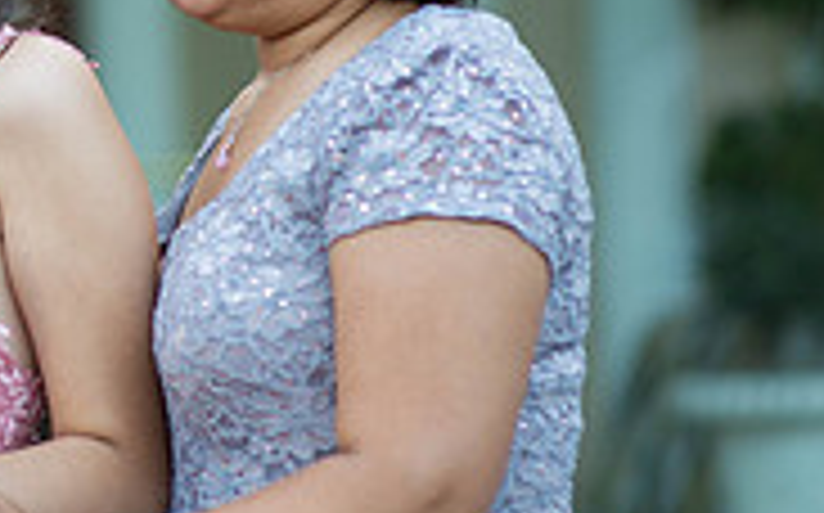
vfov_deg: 4.8
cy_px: 148
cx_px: -131
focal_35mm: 275
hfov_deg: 7.6
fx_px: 6170
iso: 250
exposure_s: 1/500
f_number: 2
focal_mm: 85
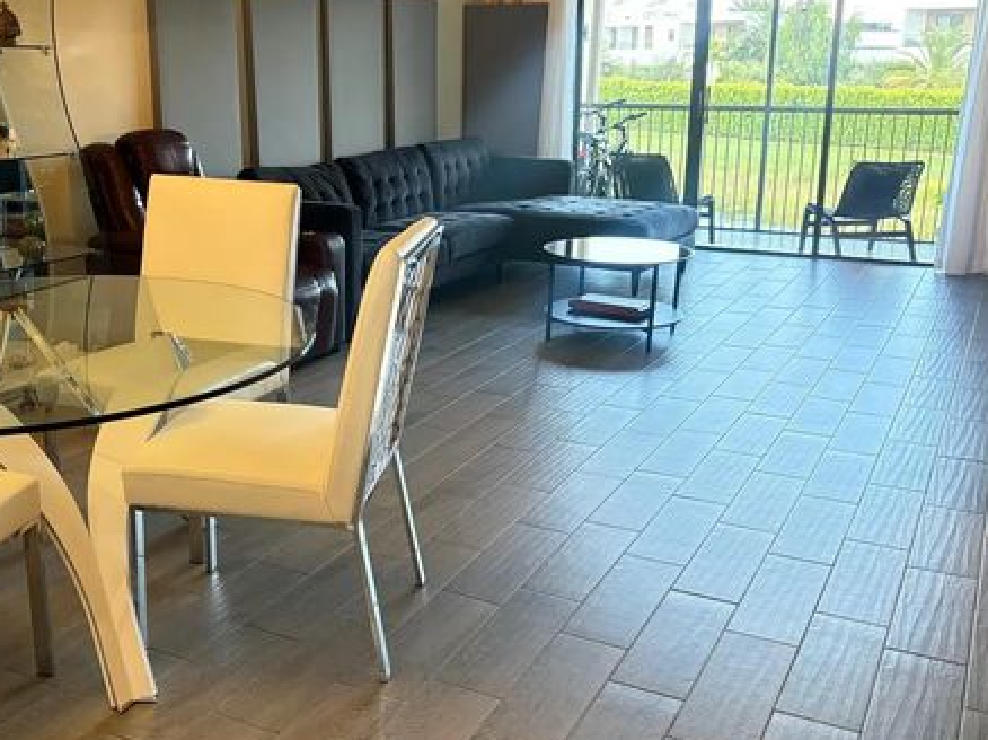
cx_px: 442
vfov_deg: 37.7
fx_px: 1084
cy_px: 375
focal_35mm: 38
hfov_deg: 48.9
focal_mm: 5.96
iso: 400
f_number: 1.6
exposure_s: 1/60
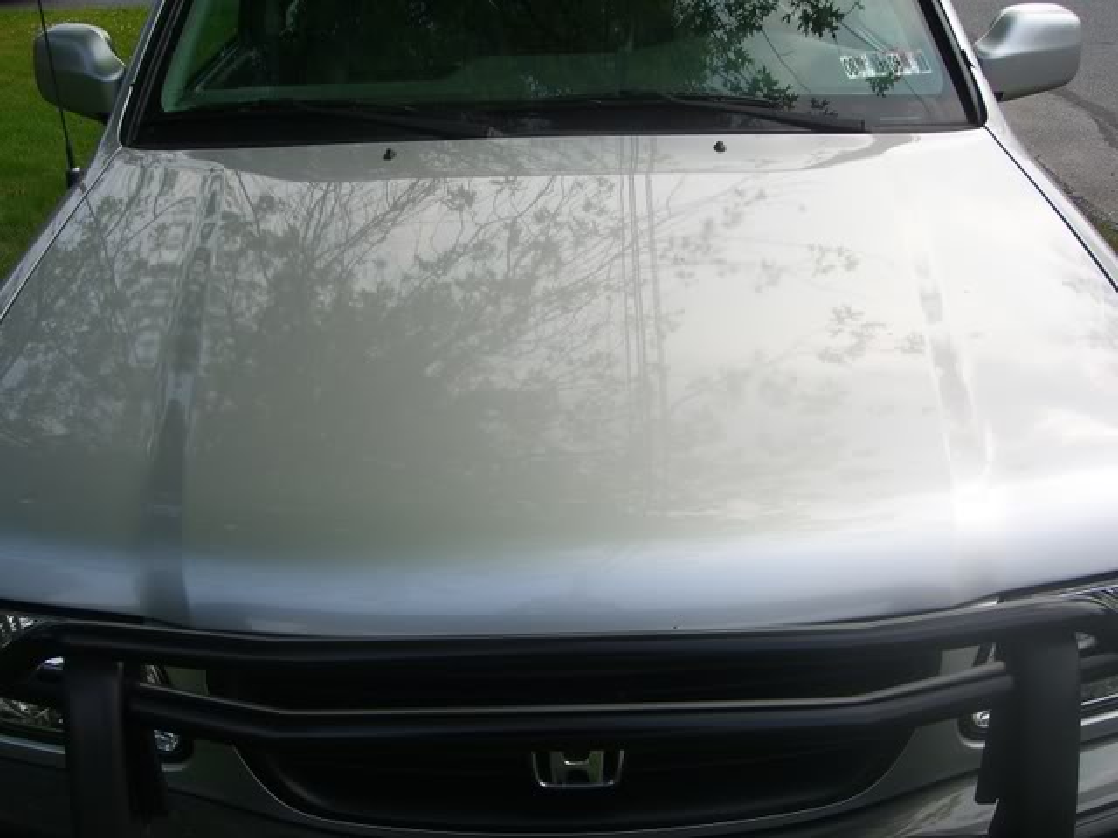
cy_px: 419
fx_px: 1227
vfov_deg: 37.7
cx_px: 559
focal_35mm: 38
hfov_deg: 49.0
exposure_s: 1/125
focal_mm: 7.9
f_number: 8
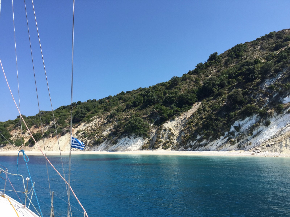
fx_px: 260
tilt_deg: +10.0
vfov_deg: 45.4
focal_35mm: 31
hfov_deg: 58.4
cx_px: 145
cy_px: 108
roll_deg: -1.0
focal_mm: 3.3
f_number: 2.4
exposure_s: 1/970
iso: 25
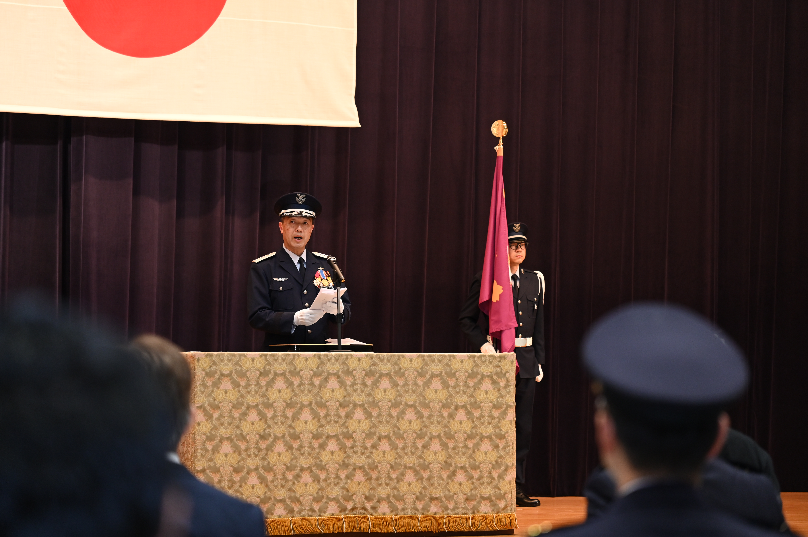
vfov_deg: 11.4
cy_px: 268
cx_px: 404
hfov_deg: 17.1
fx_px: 2691
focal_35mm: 120
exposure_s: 1/200
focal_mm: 120
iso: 1600
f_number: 4
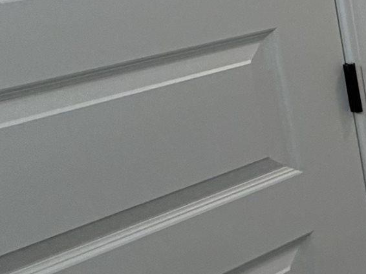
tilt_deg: -9.8
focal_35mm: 76
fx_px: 803
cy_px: -23
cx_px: 931
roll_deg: +2.0
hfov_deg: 14.1
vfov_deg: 18.7
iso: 80
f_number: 2.2
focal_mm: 2.22
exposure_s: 1/120
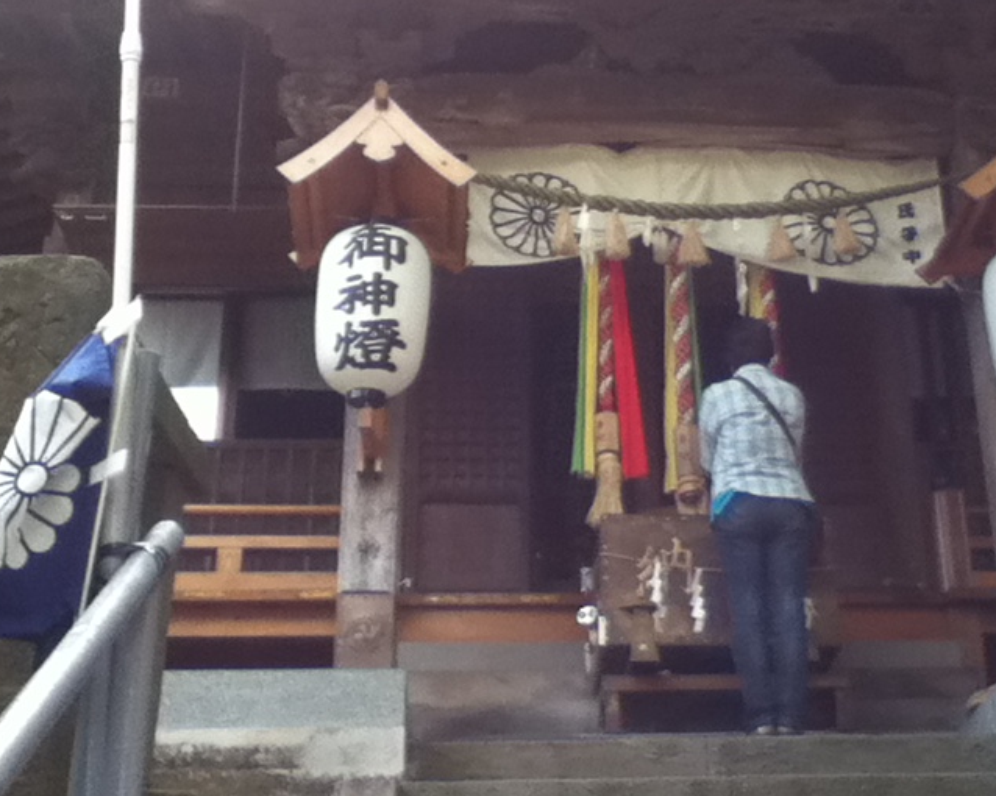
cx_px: 576
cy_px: 322
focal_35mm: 47
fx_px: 1385
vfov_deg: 32.0
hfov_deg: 39.5
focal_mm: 3.85
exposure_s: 1/151
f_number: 2.4
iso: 80
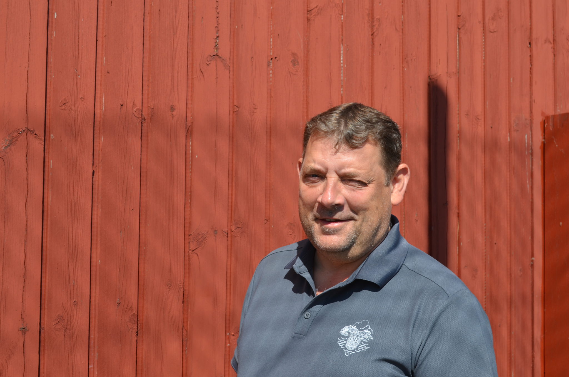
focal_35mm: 52
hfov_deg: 37.9
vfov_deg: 25.6
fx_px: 828
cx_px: 284
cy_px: 188
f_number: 8
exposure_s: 1/250
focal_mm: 35
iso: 125
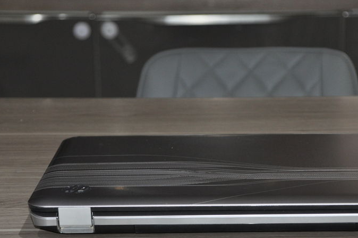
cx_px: 241
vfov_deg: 9.9
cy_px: 167
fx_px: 1370
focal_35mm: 138
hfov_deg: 14.9
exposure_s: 1/60
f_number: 5
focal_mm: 62
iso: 800
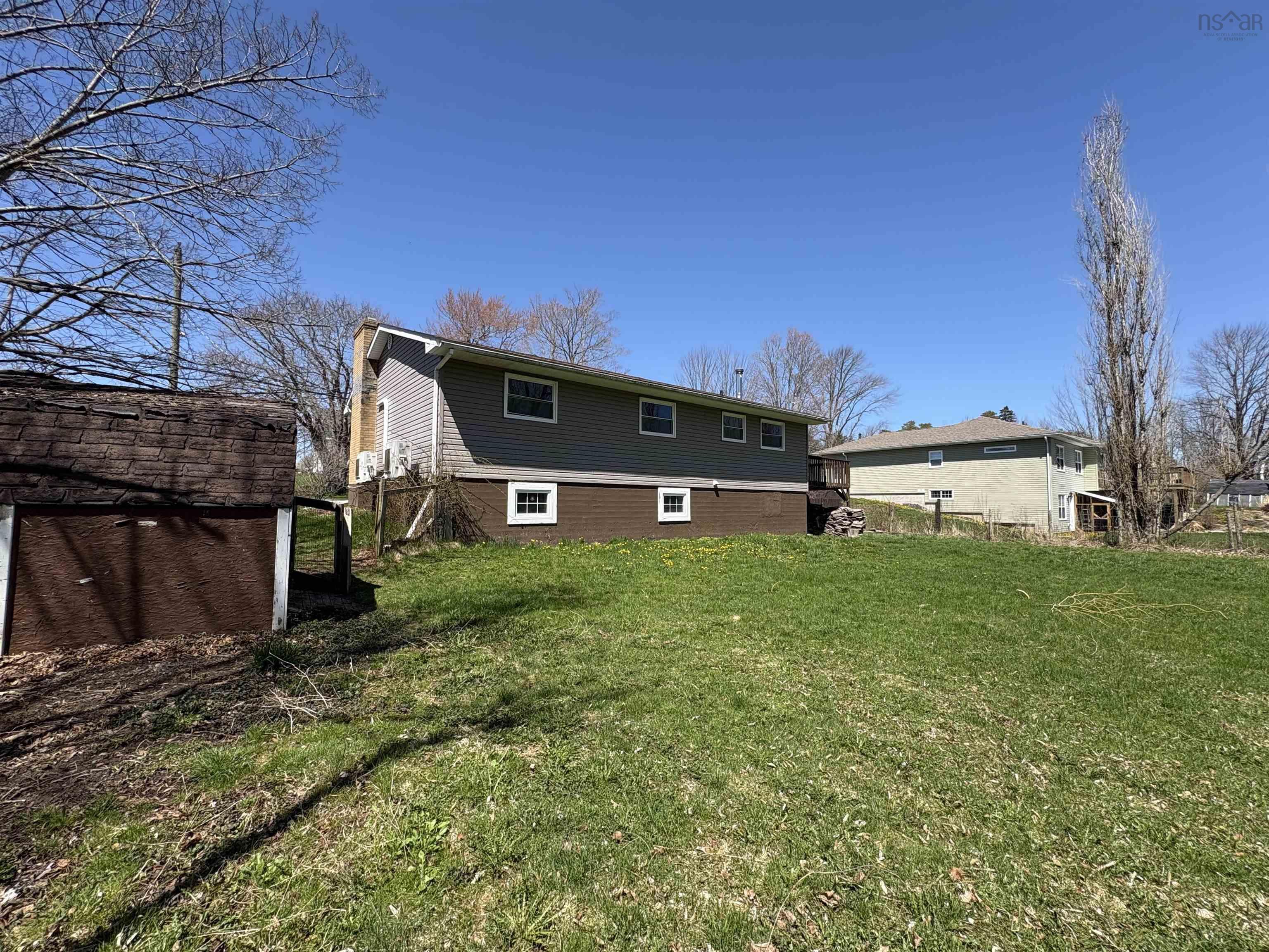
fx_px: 513
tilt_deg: +3.2
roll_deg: -0.5
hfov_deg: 102.1
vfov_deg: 85.7
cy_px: 476
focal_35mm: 14
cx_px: 634
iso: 50
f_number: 2.2
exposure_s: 1/1217
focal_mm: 2.22
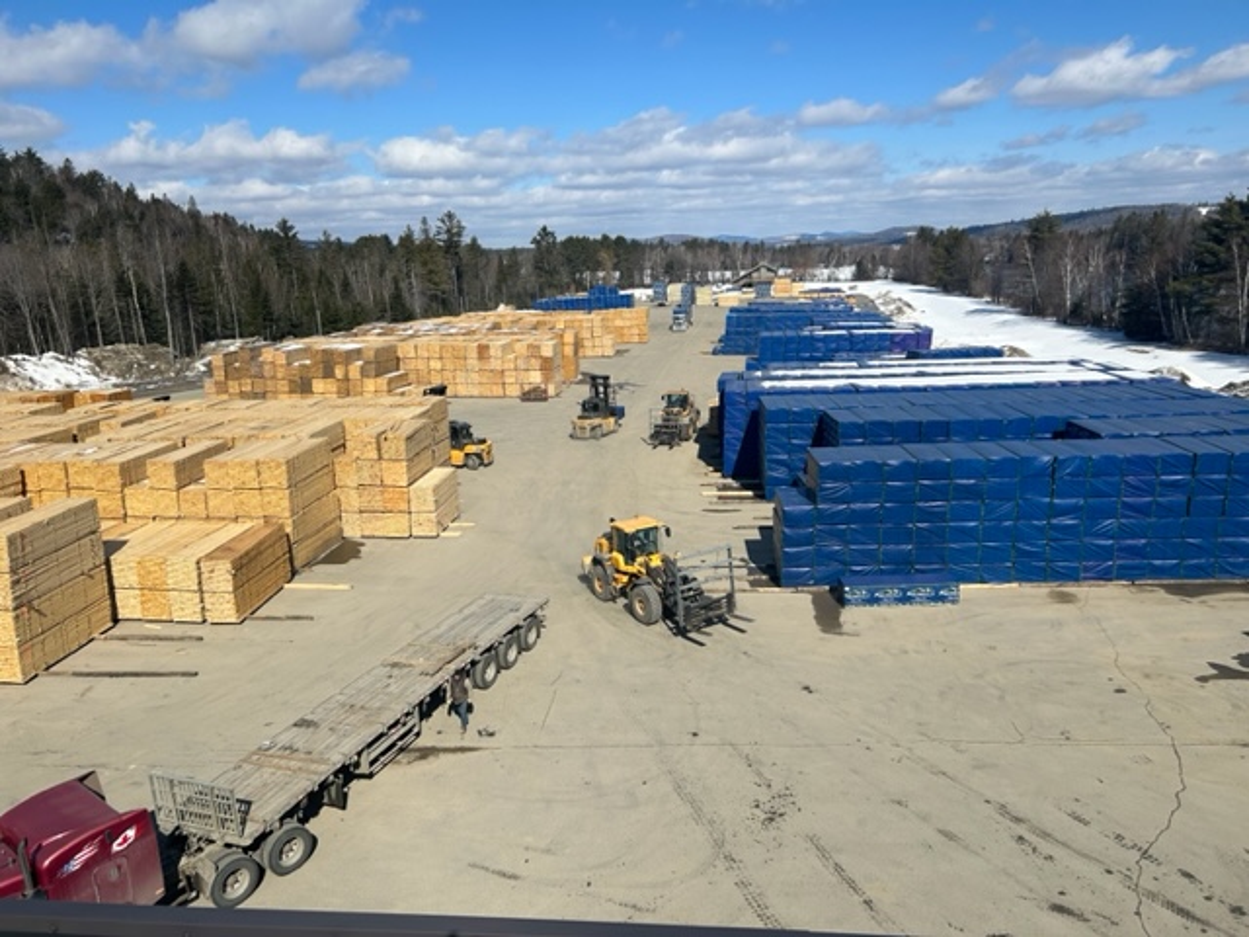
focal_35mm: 26
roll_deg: +3.1
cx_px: 624
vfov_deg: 53.1
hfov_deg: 67.3
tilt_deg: -11.0
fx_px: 938
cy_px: 468
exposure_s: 1/7463
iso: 50
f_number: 1.5
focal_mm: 5.7
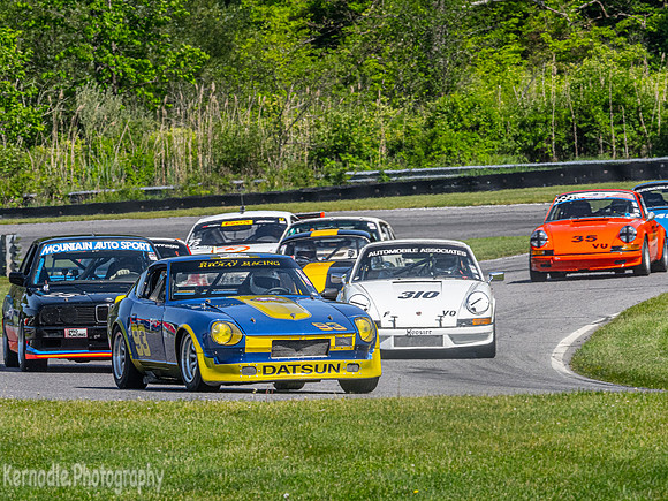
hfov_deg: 3.2
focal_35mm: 623
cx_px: 322
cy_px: 256
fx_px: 12030
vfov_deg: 2.4
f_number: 11
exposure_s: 1/640
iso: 400
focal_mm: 300
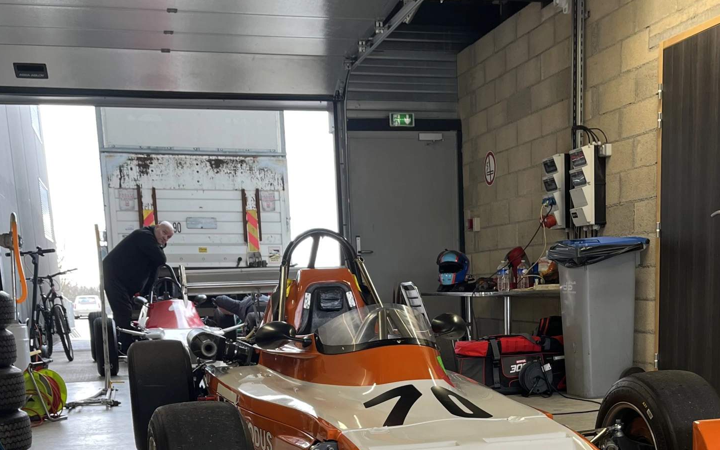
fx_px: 961
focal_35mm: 49
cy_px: 470
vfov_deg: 24.9
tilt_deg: -10.3
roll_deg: +3.2
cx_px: 422
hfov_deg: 40.9
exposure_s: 1/100
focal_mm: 5.1
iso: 64
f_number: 1.6
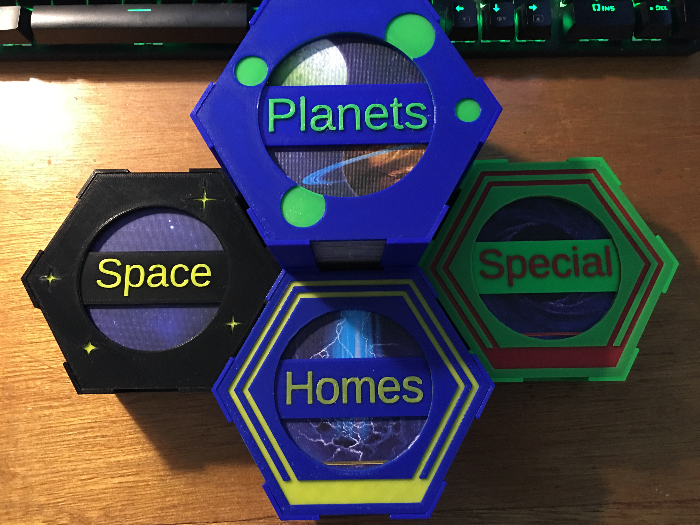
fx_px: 586
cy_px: 262
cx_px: 350
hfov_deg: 61.7
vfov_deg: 48.2
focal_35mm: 29
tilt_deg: -78.4
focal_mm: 4.15
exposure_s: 1/4
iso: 50
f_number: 2.2
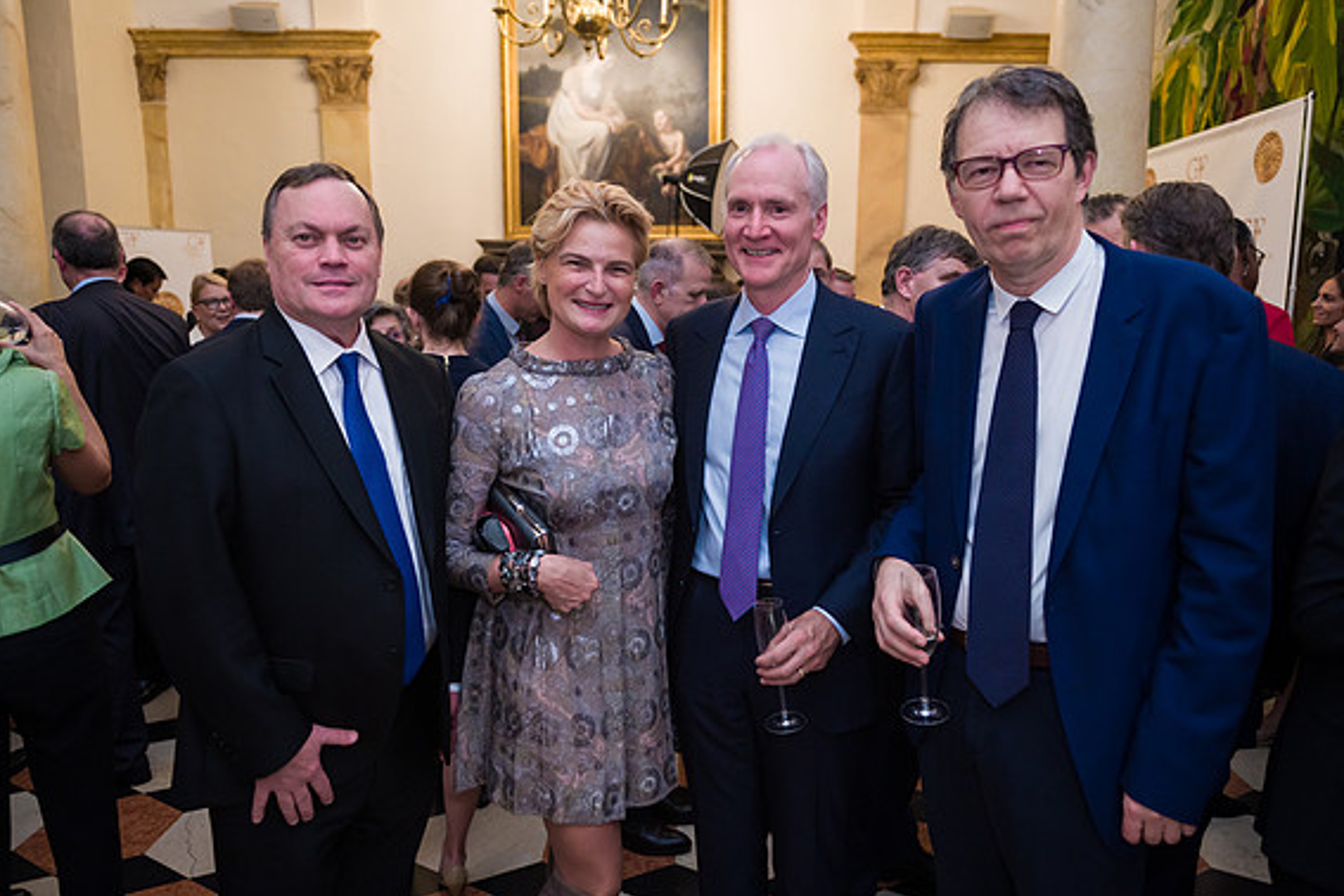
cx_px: 686
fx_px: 933
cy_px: 450
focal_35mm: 25
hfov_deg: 71.5
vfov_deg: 51.3
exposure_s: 1/125
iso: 1600
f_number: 3.2
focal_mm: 24
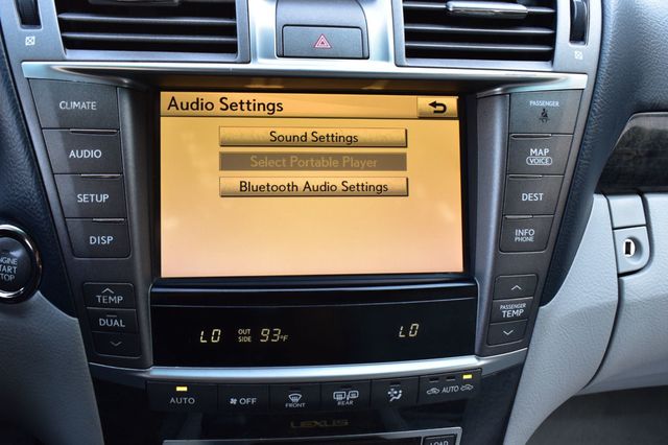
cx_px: 334
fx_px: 723
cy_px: 222
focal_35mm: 39
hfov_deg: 49.6
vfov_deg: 34.2
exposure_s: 1/30
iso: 400
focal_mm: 26
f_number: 7.1
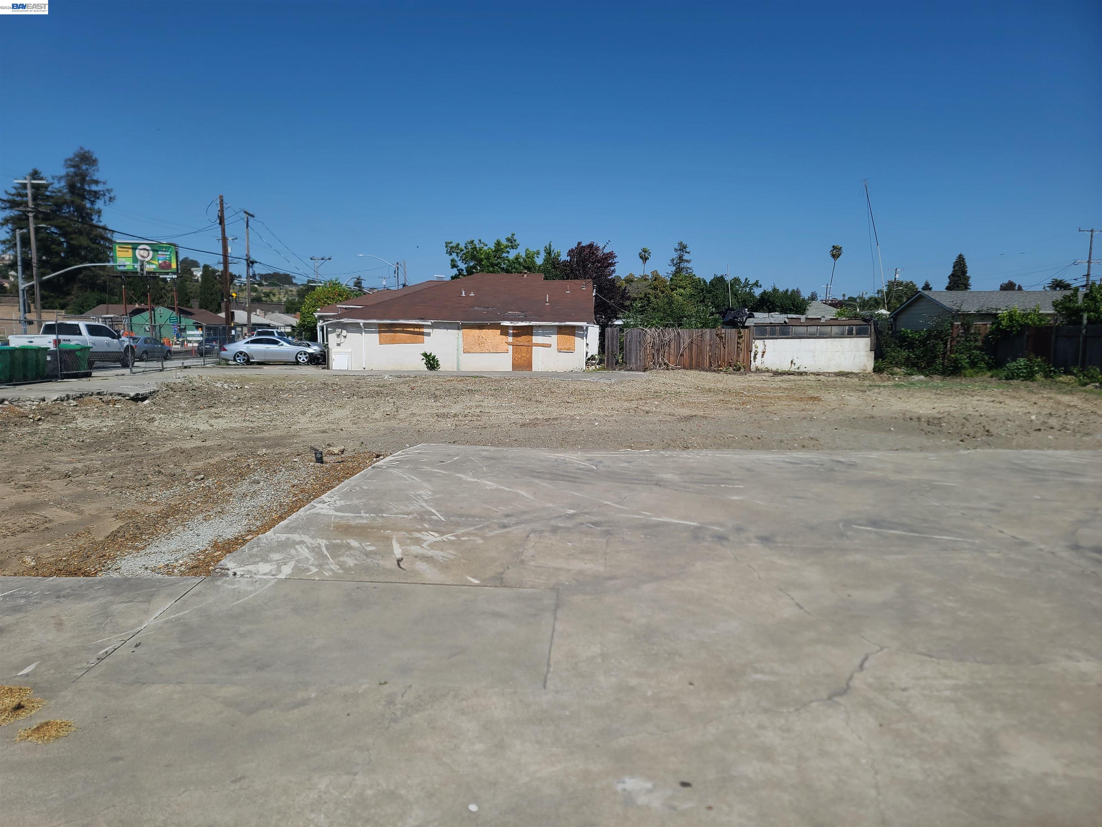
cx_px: 551
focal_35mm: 25
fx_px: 796
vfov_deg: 54.9
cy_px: 414
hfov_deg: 69.4
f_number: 1.8
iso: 16
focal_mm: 7
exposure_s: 1/1700
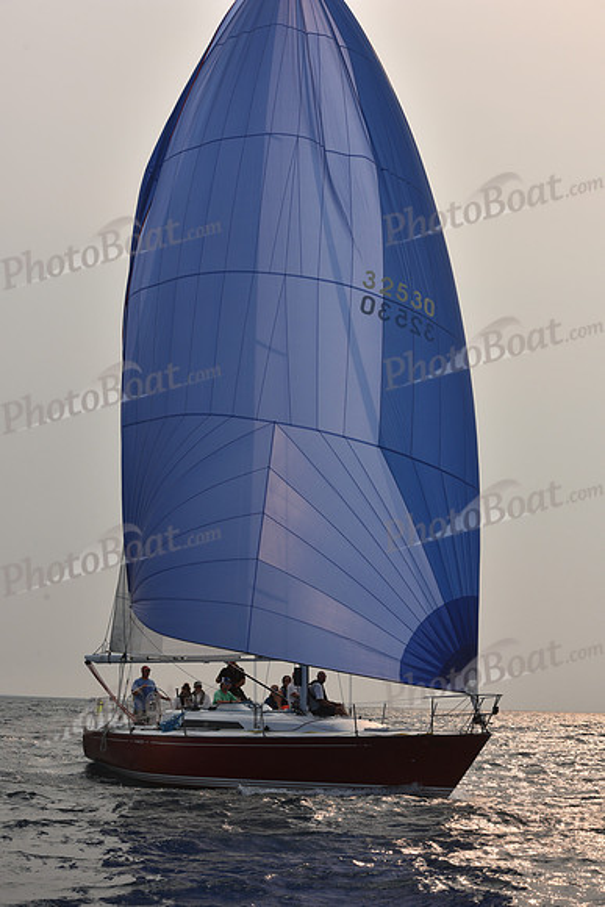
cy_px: 454
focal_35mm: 70
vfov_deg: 28.8
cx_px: 302
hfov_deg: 19.5
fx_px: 1763
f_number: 10
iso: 250
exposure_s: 1/1000
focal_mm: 70
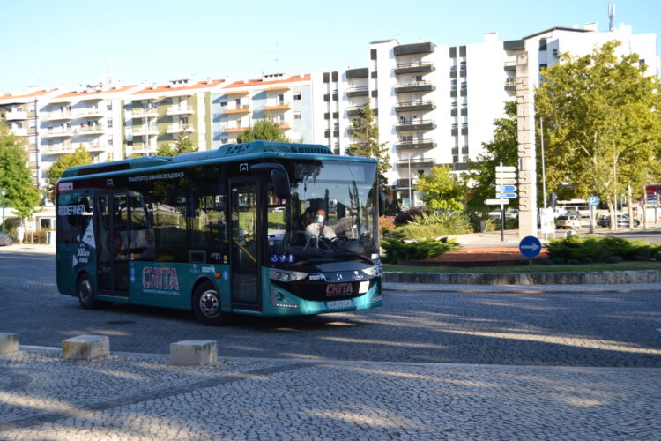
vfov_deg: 28.9
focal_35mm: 46
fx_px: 854
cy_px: 220
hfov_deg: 42.3
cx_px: 330
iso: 100
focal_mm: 31
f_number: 5
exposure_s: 1/200
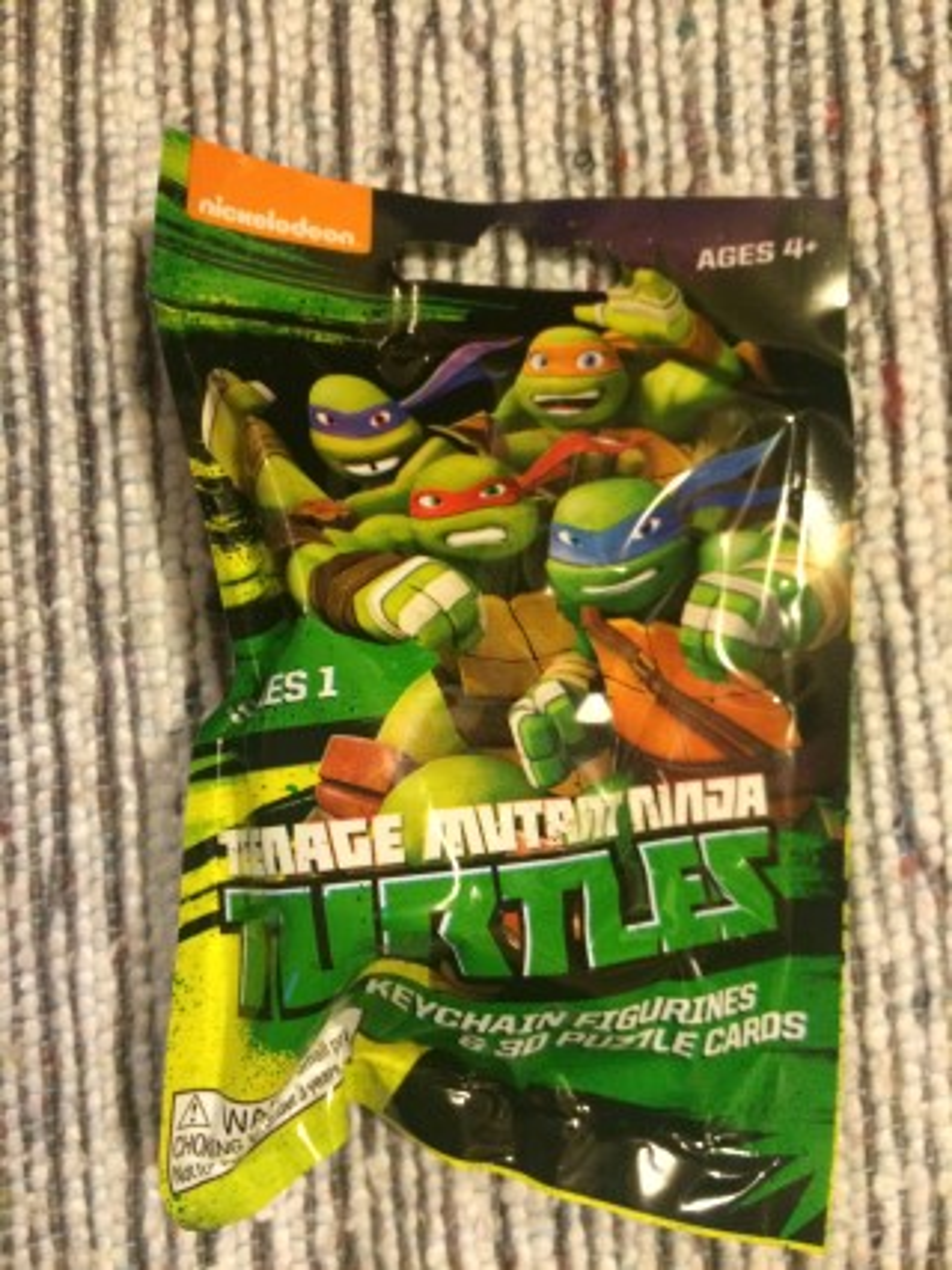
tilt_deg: -86.9
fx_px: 1064
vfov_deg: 61.7
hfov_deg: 48.2
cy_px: 635
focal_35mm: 29
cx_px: 476
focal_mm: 4.15
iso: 400
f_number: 2.2
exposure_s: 1/17
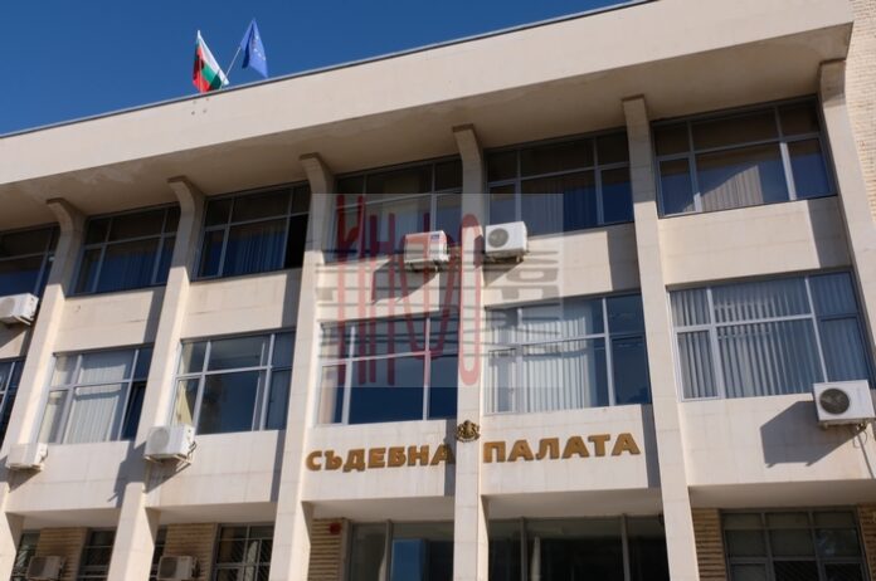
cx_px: 438
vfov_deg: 41.0
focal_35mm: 32
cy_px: 290
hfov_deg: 58.8
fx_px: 778
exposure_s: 1/400
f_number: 13
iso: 400
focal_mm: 21.1
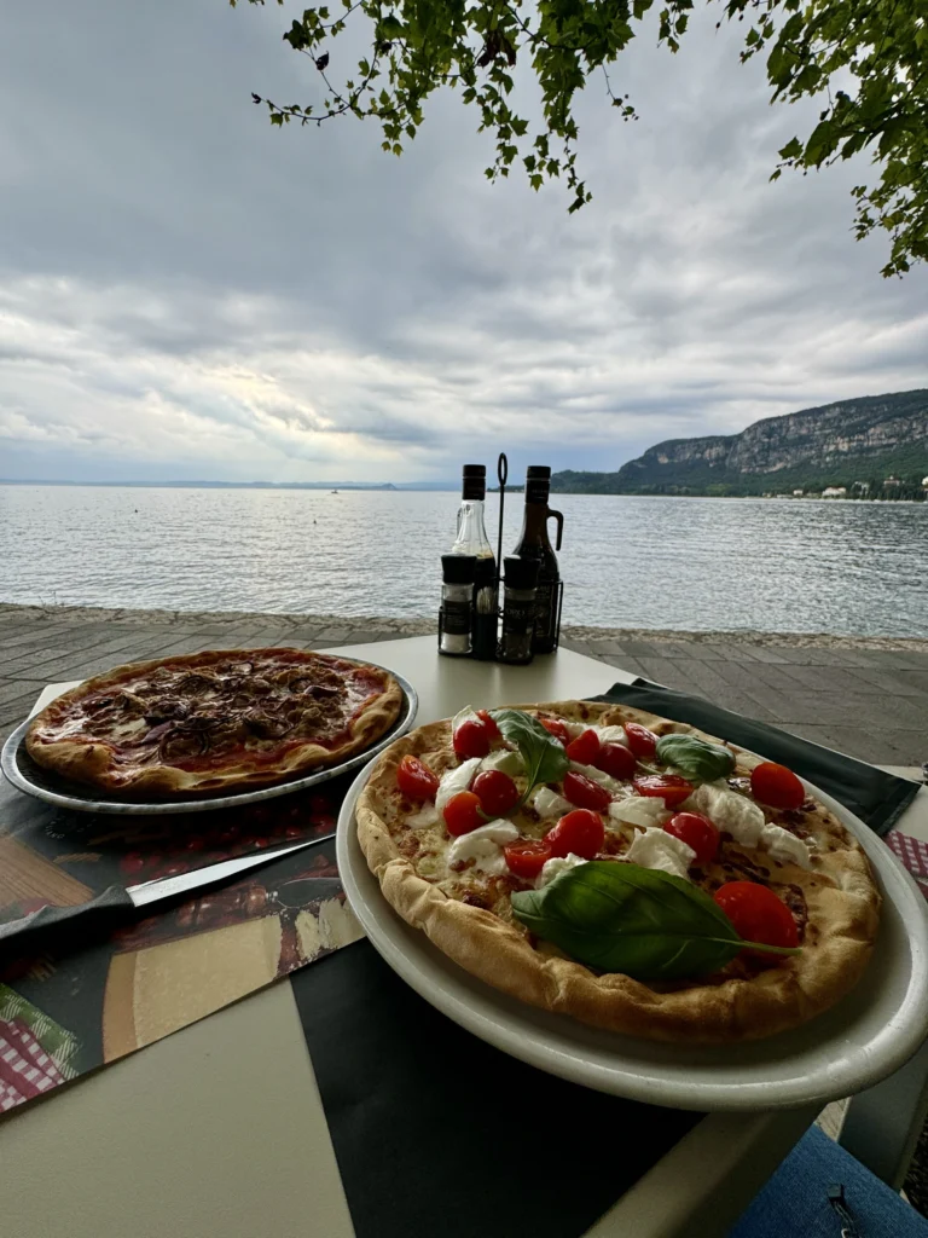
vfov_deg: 102.1
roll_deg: -0.9
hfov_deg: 85.7
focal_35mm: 14
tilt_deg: -14.0
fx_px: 500
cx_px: 464
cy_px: 619
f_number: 2.2
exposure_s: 1/282
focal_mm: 2.22
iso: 40
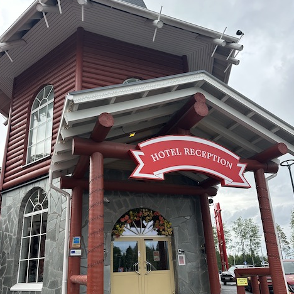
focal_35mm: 29
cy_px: 173
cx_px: 144
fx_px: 279
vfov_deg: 55.3
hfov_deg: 55.6
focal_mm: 6.86
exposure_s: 1/962
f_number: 1.78
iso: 80
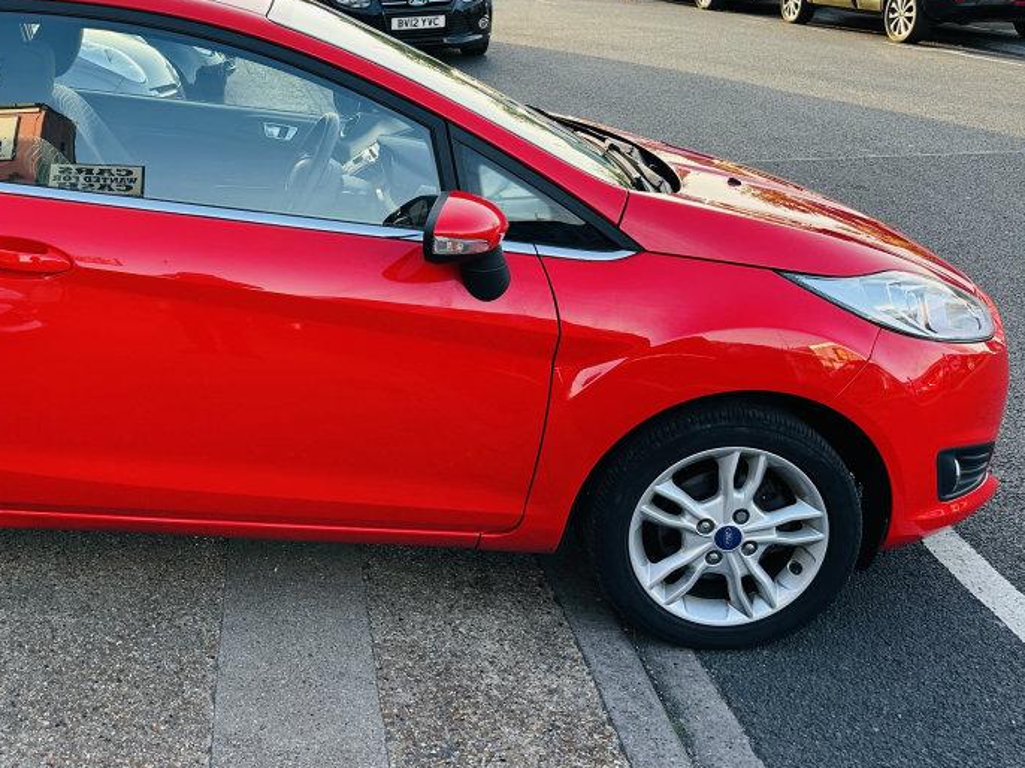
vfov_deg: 33.9
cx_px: 187
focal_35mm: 42
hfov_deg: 42.5
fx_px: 1243
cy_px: 235
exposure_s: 1/401
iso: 80
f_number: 1.78
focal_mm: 6.86
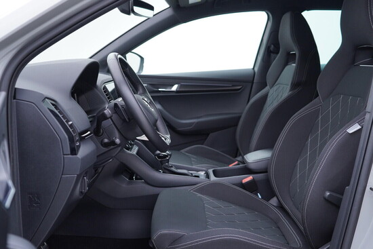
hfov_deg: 53.1
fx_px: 373
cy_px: 124
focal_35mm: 36
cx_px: 186
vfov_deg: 36.9
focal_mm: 24
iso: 160
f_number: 2.8
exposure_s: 1/40
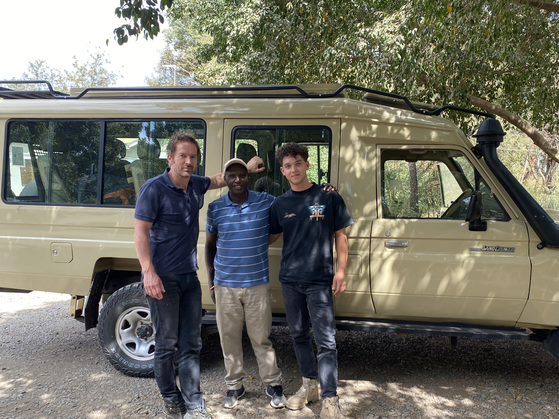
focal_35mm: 30
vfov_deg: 46.7
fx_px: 484
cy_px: 236
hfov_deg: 59.8
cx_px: 307
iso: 32
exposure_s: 1/165
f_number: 1.8
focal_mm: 4.25
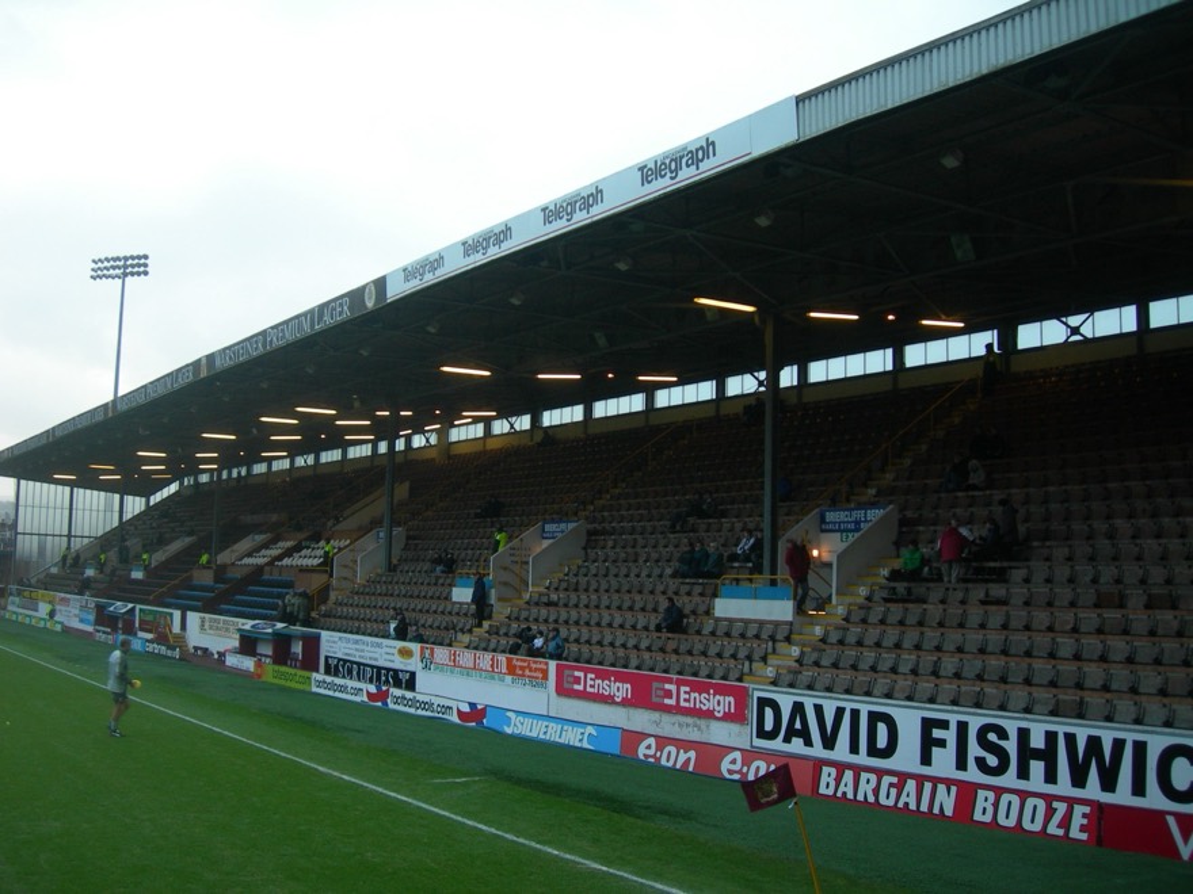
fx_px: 1310
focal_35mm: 38
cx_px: 596
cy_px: 447
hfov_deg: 49.0
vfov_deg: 37.7
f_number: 2.8
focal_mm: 7.8
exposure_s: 1/35.2
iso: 50
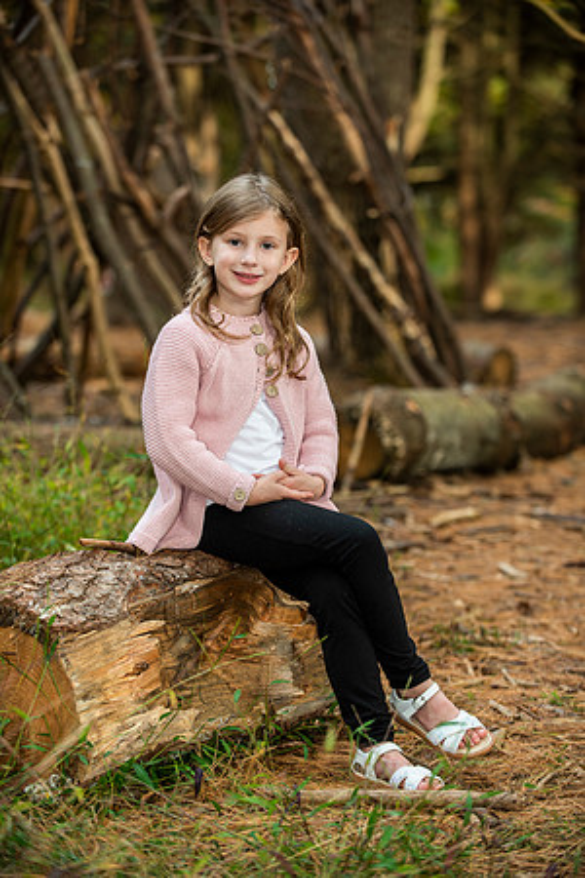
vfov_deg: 19.5
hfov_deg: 13.0
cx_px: 292
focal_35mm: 105
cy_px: 439
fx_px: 2559
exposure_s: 1/60
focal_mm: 105
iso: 250
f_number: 3.5
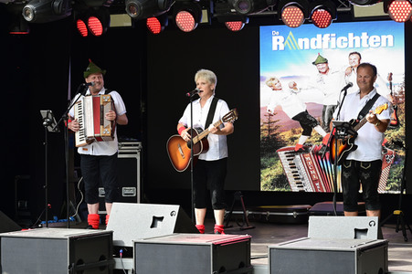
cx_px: 206
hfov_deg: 20.8
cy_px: 137
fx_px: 1121
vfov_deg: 13.9
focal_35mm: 98
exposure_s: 1/160
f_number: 9
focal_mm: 98
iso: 1250
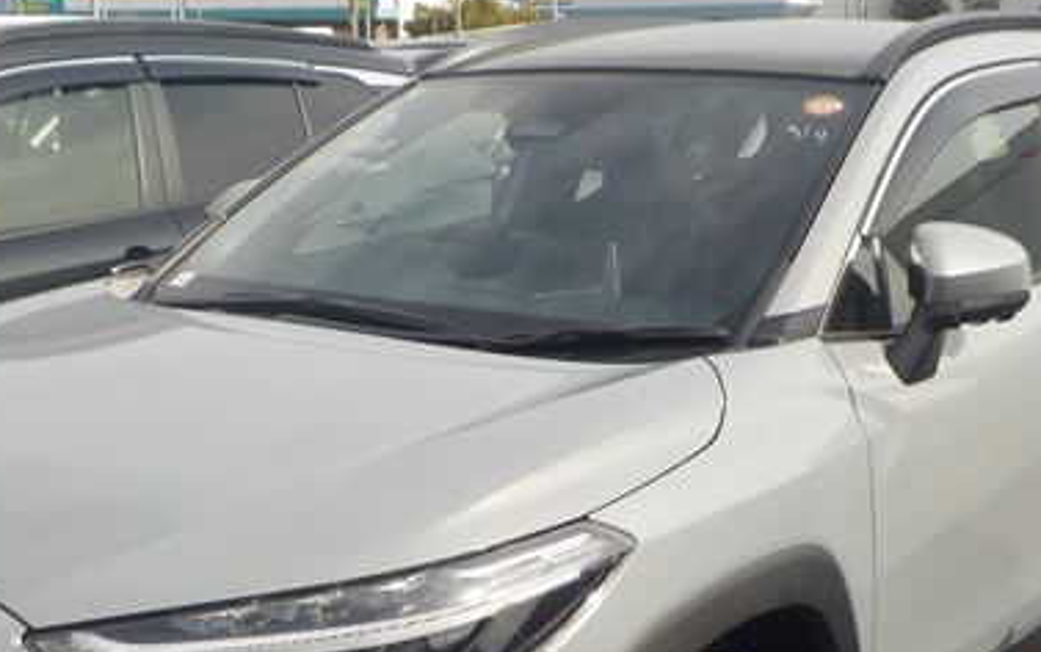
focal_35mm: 54
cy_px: 555
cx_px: 492
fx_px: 1533
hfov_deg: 37.5
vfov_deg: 23.5
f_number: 3.3
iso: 125
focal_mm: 4.1
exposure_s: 1/1000
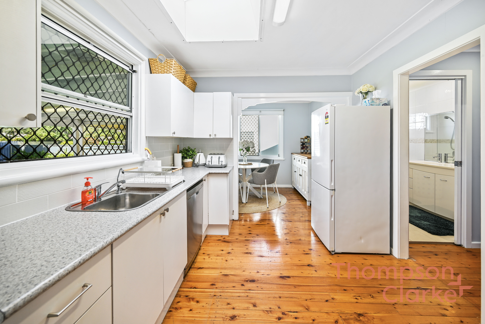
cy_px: 162
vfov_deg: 81.3
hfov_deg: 104.2
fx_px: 189
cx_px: 242
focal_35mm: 14
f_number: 4
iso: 100
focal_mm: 14
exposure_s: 1/10
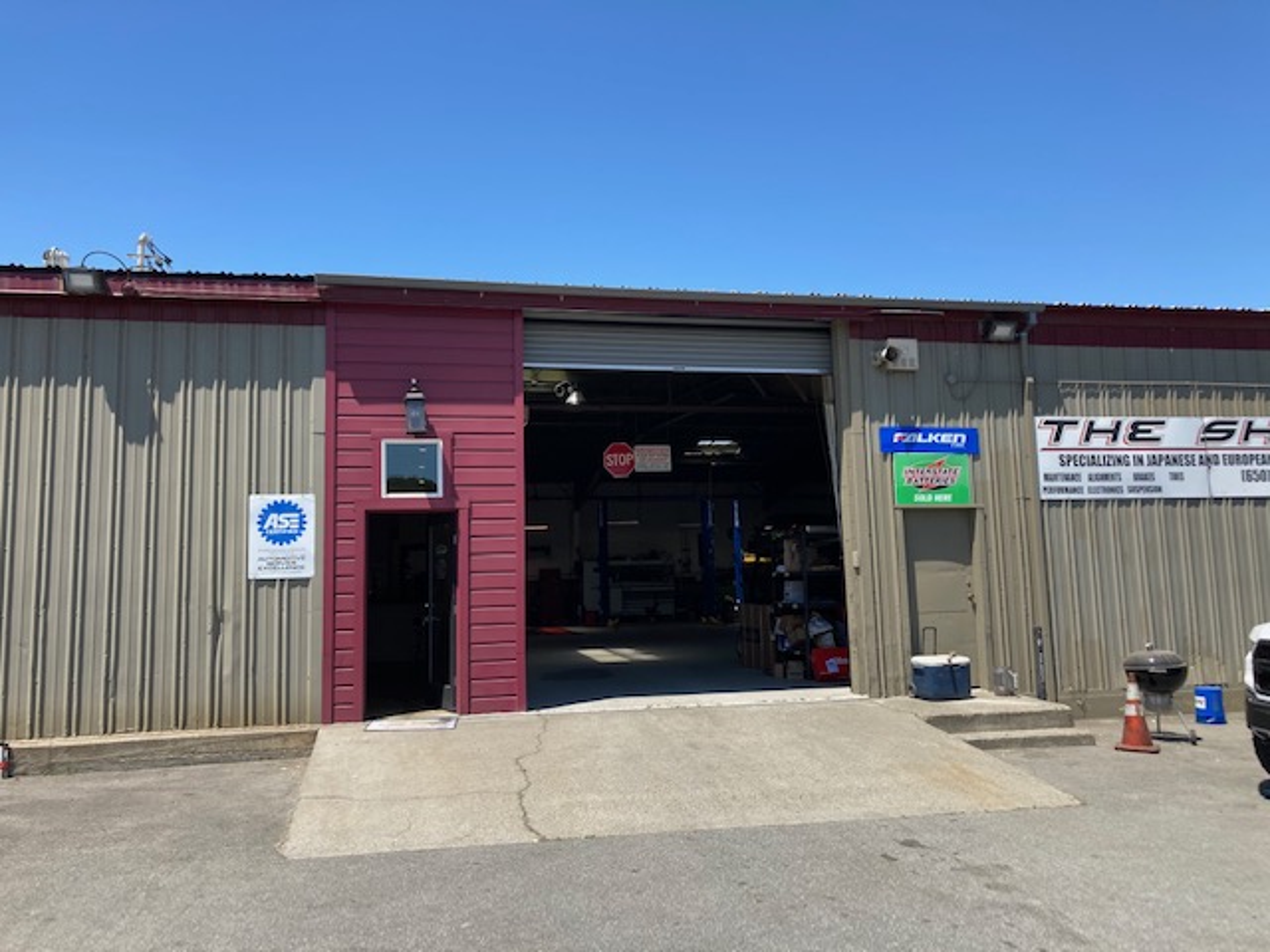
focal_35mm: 28
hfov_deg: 63.4
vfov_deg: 49.7
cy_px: 476
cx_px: 635
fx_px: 1027
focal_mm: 3.99
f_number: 1.8
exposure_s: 1/1656
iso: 20
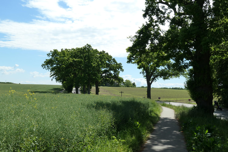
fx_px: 228
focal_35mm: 36
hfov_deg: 53.1
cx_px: 114
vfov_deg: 36.9
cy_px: 76
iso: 200
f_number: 5.6
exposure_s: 1/1000
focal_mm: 13.1
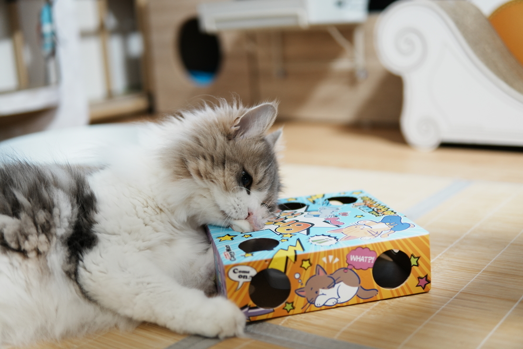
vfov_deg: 29.9
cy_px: 174
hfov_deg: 43.6
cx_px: 262
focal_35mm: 45
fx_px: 654
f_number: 1.4
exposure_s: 1/50
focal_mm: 30
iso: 320
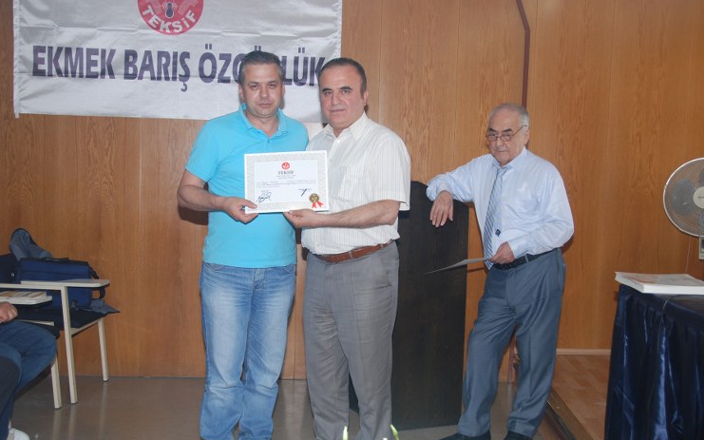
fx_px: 825
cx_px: 341
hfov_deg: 46.2
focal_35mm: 43
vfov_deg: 29.8
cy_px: 246
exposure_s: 1/60
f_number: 4
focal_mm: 26
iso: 200
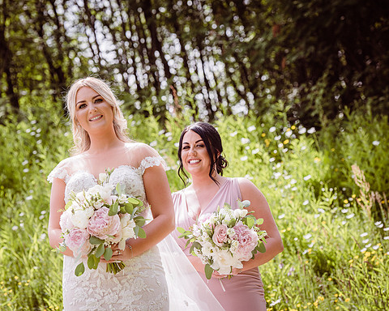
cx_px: 164
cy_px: 155
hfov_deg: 15.1
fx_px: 1462
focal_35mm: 127
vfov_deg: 12.1
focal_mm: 112
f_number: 4.5
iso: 250
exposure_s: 1/1250
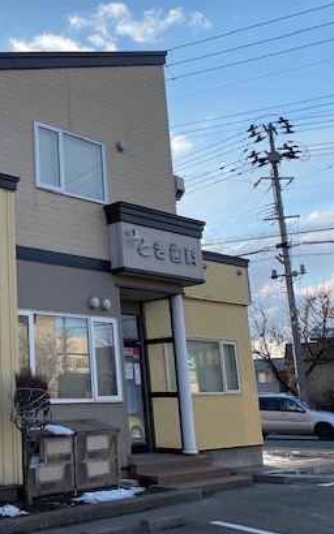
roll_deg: +1.1
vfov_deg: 46.2
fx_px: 627
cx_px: -3
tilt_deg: +13.0
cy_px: 245
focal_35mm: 43
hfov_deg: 28.0
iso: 32
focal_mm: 4.25
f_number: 1.8
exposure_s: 1/1996
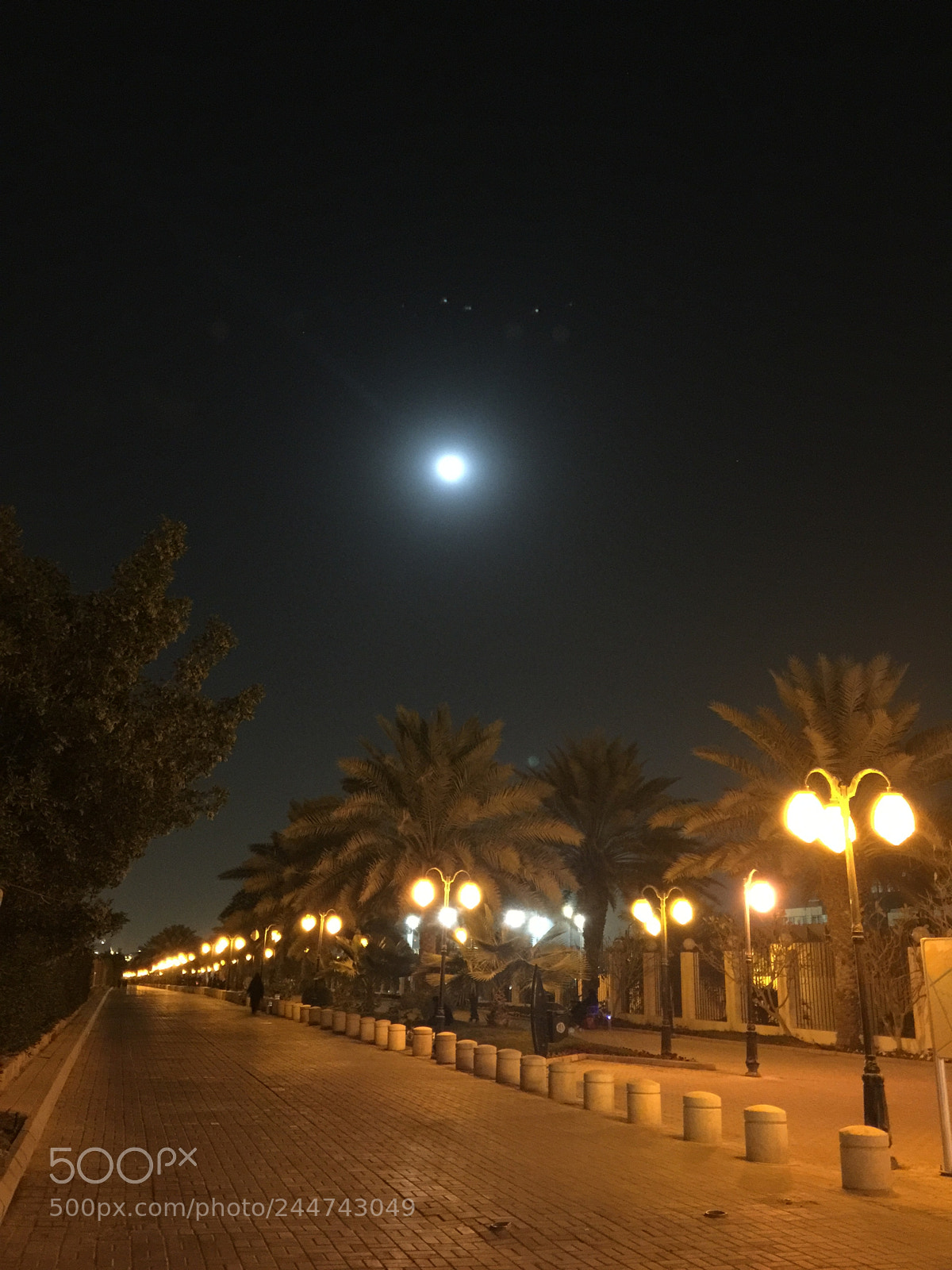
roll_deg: -1.9
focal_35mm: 29
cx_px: 476
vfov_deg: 61.7
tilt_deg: +17.3
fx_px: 1063
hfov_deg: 48.2
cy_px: 635
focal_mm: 4.15
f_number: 2.2
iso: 200
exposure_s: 1/4
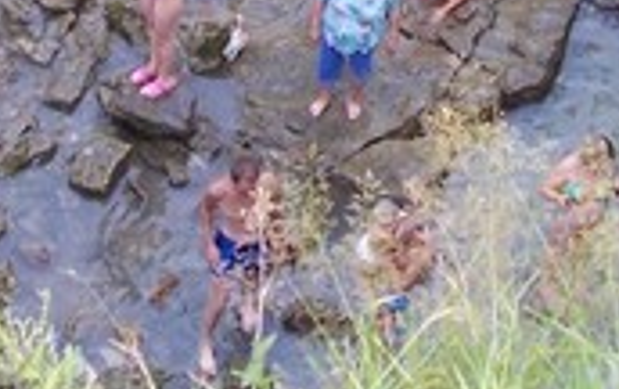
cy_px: -189
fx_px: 2601
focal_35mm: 154
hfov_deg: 13.6
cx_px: 399
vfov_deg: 8.4
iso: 140
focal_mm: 8.6
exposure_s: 1/90
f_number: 3.4
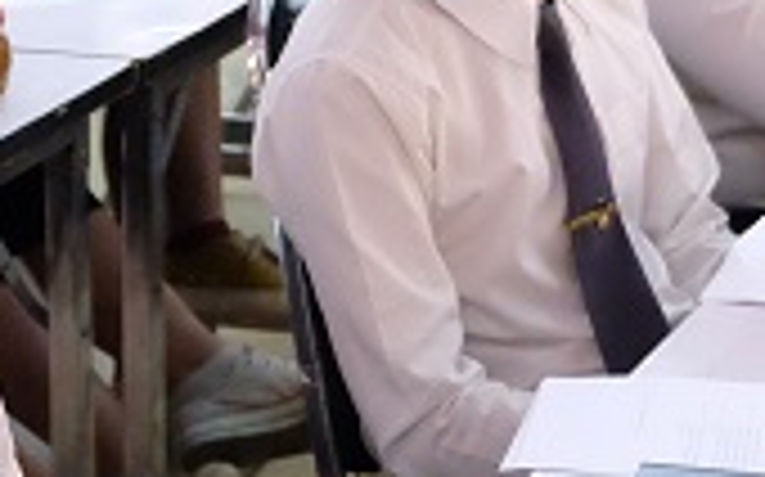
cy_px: -11
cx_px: 234
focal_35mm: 192
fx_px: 4000
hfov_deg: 10.9
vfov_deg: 6.8
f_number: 3.2
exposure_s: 1/50
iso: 5000
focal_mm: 26.5
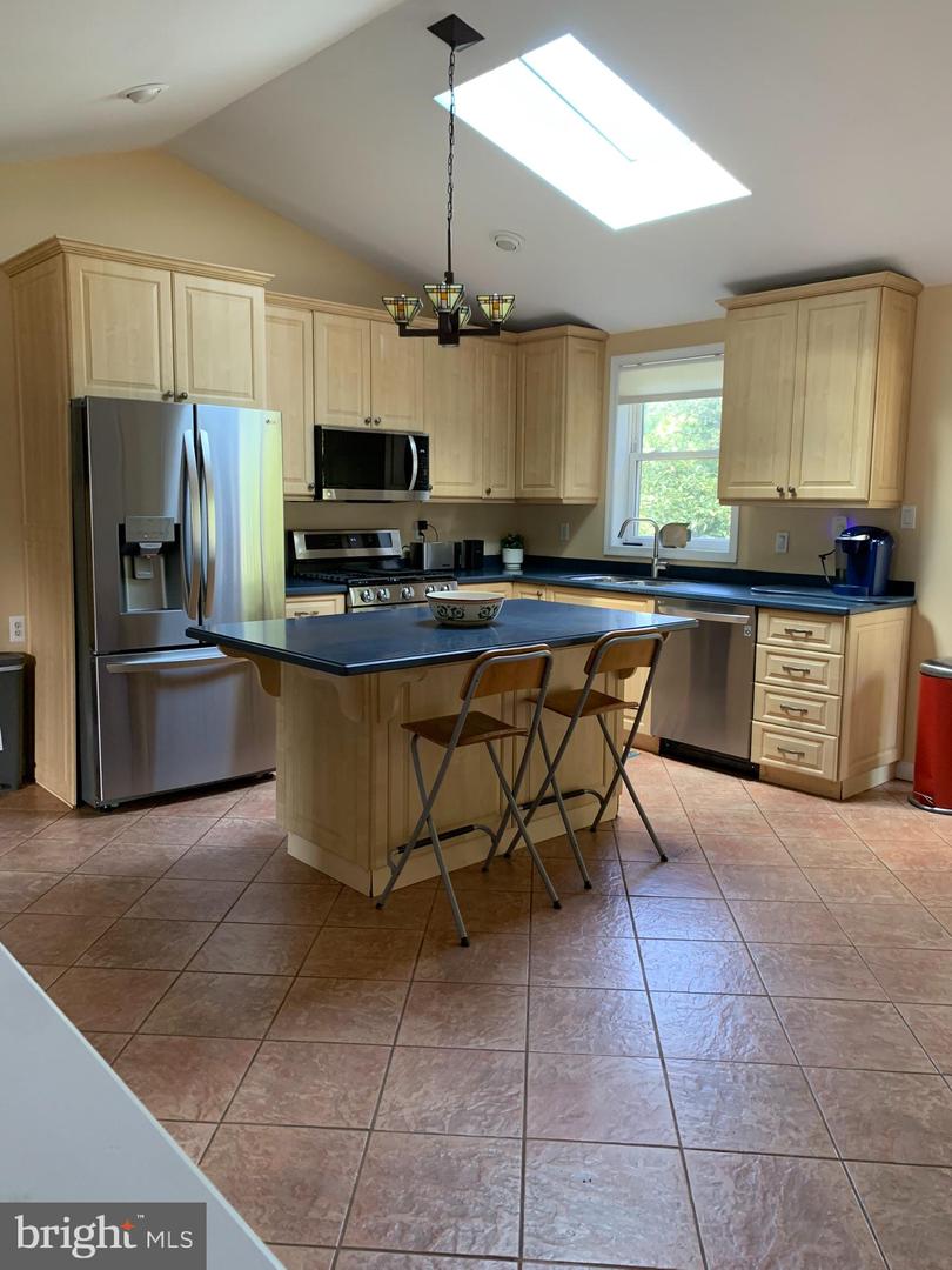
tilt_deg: -6.7
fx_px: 953
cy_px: 635
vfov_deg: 67.3
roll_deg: -1.1
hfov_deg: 53.1
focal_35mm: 26
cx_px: 476
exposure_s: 1/60
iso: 160
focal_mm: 4.25
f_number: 1.8
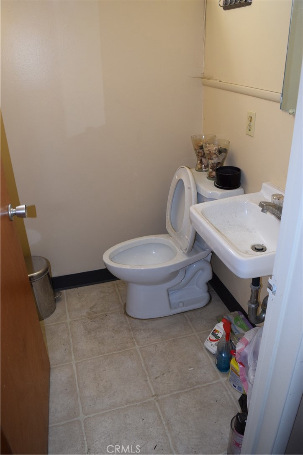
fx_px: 341
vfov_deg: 67.4
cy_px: 228
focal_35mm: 27
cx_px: 152
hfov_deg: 47.9
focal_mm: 18
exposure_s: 1/100
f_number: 5
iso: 800
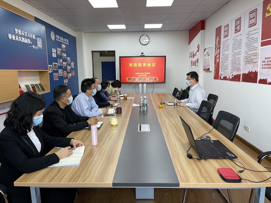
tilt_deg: -9.5
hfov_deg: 67.3
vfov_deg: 53.1
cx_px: 136
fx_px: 204
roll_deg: +1.2
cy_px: 102
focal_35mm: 26
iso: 64
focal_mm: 5.1
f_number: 1.6
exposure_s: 1/100
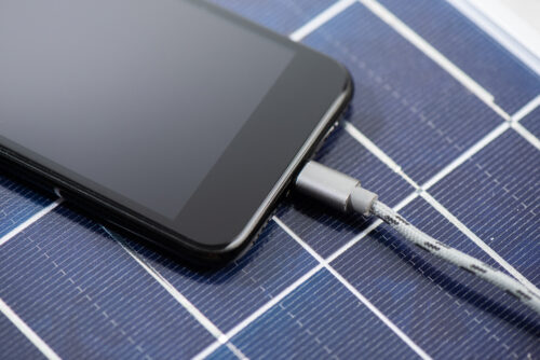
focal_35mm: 105
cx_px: 270
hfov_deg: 19.4
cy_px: 180
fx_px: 1576
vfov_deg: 13.1
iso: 200
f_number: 5.6
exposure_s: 1/160
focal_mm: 105
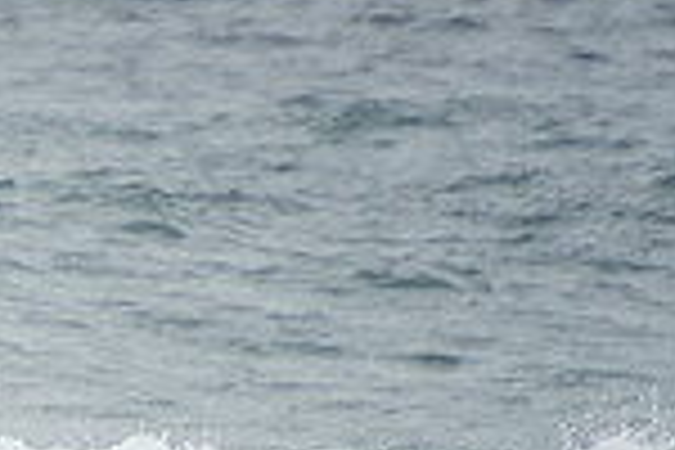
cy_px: 593
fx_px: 44734
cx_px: -544
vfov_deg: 0.6
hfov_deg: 0.9
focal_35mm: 2386
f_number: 5.6
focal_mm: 390
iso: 280
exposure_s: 1/1600
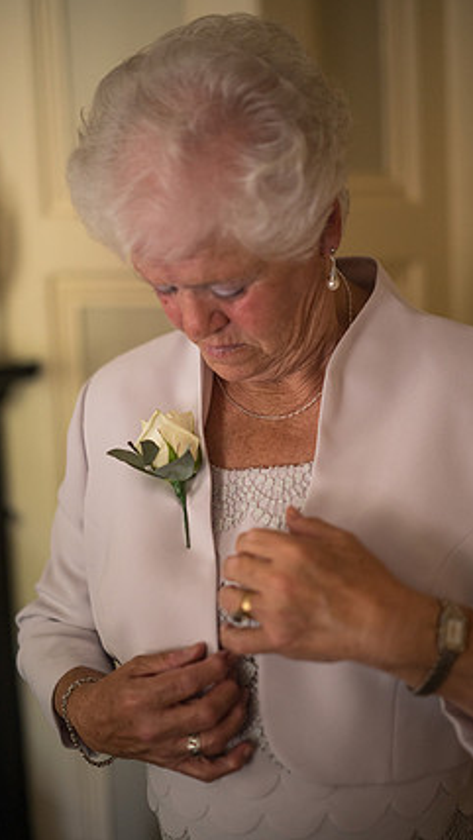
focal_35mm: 55
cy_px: 436
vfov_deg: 37.8
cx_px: 238
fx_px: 1225
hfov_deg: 21.8
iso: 1600
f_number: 1.4
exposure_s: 1/400
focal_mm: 50
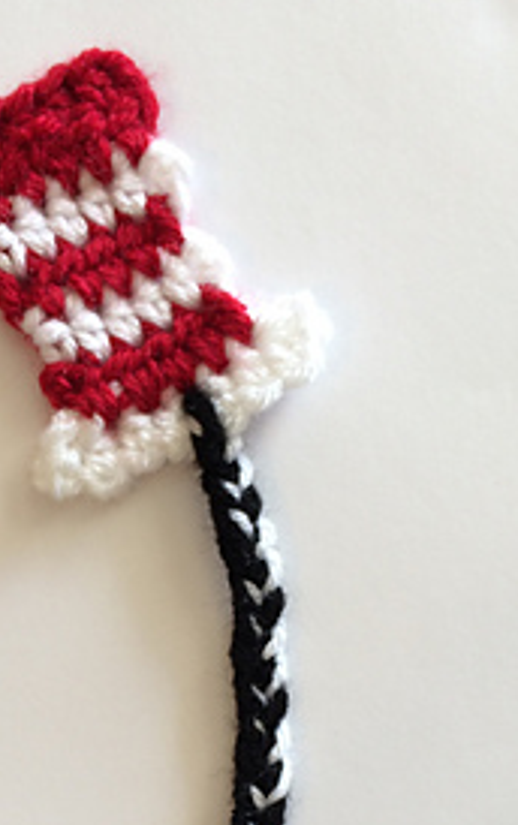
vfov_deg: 34.6
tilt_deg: -85.3
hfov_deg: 23.1
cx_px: 152
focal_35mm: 56
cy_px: 708
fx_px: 1261
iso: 40
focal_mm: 4.15
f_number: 2.2
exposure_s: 1/60
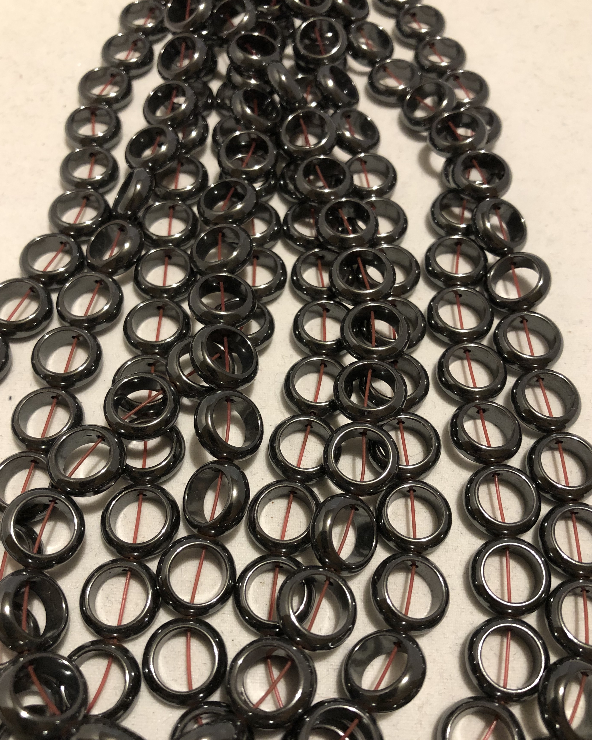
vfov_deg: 55.6
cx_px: 296
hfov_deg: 45.8
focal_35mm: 32
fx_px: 701
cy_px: 408
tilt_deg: -62.6
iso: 100
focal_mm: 3.99
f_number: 1.8
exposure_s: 1/7
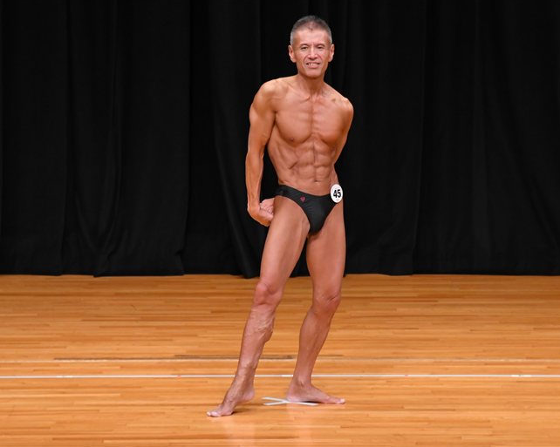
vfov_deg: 4.8
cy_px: 223
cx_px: 296
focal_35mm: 323
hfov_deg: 6.0
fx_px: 5351
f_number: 5.6
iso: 3200
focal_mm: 190
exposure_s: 1/400
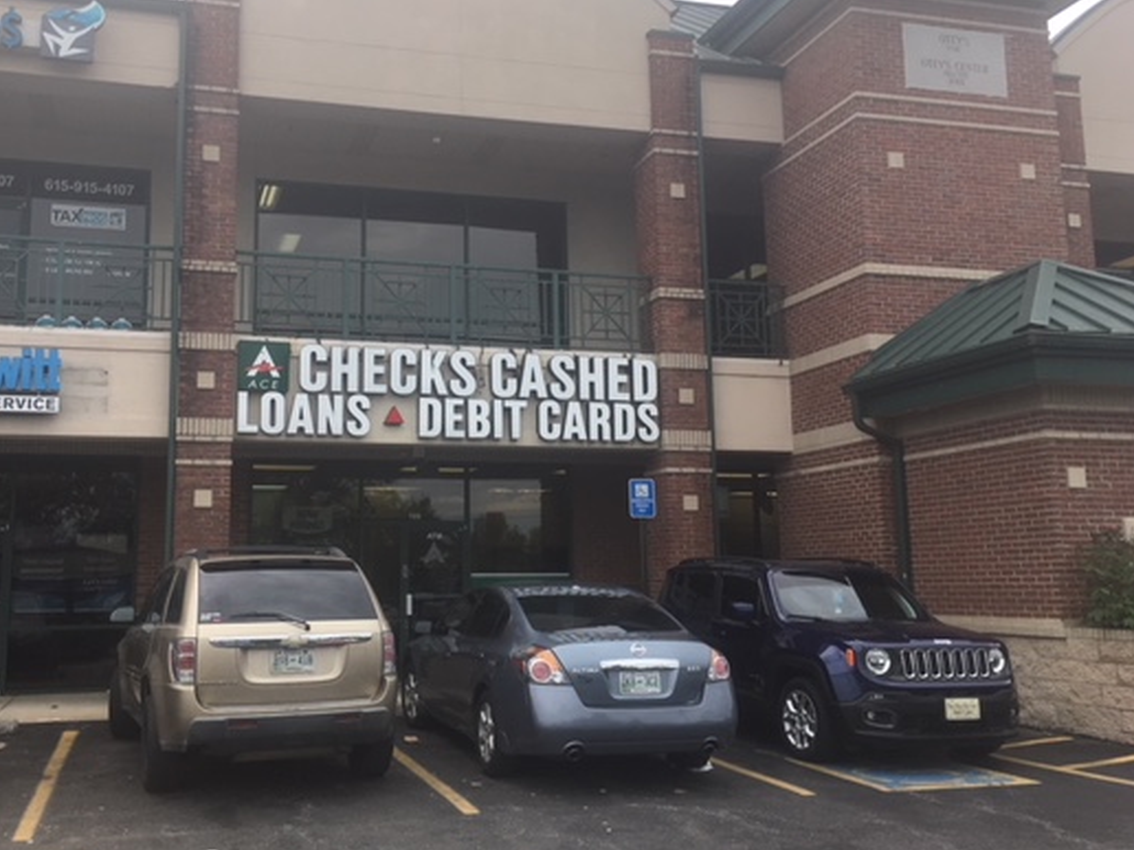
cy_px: 384
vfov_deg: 39.6
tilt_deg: +8.5
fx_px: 1179
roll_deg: +1.6
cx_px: 451
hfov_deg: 51.0
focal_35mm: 36
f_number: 2.2
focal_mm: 4.15
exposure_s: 1/641
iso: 25
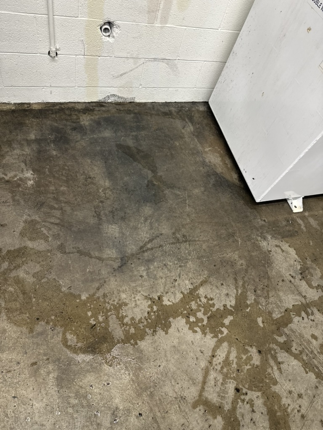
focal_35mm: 24
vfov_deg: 71.6
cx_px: 162
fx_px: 299
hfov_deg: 56.8
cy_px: 215
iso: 160
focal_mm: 6.86
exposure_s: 1/60
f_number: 1.78
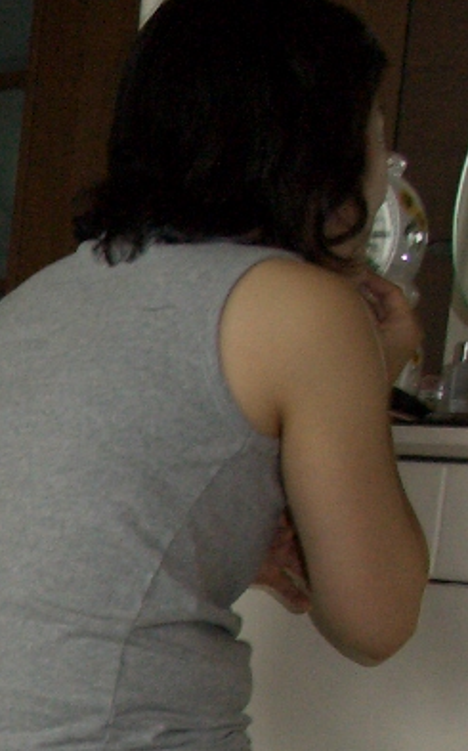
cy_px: 728
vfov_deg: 17.9
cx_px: -537
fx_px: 2331
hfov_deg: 10.4
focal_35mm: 114
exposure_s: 1/60
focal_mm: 7.1
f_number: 2.8
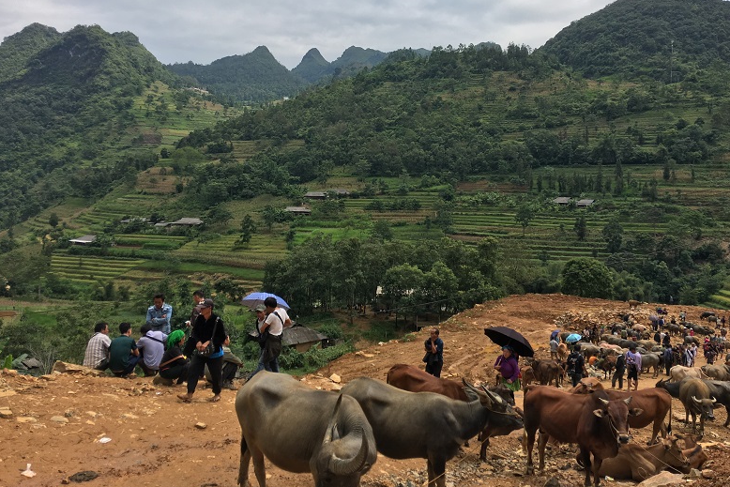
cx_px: 372
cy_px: 212
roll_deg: -1.6
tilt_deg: -0.9
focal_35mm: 31
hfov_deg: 60.3
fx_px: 629
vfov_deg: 42.3
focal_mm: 4.15
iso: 25
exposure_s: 1/1479
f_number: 2.2
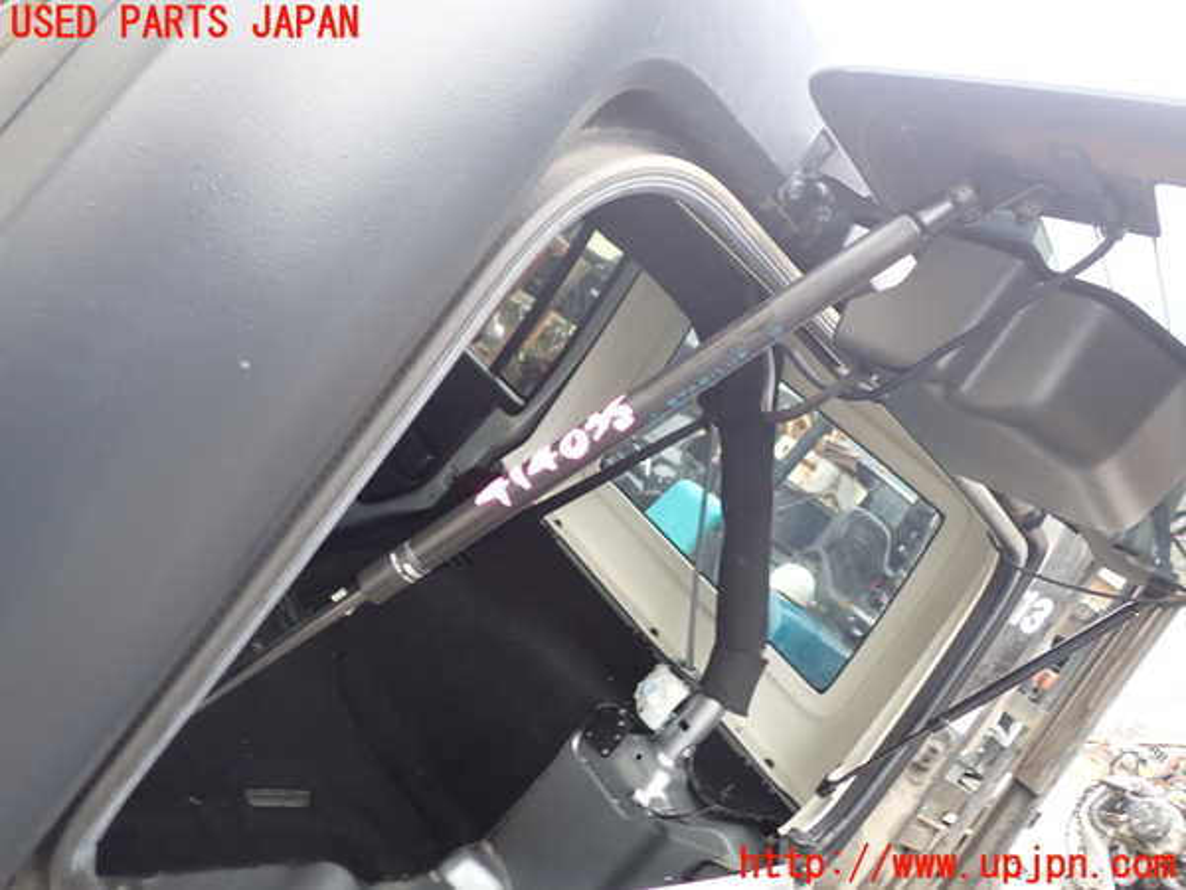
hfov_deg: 60.0
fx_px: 1028
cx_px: 593
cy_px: 445
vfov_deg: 46.8
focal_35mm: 30
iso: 200
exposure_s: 1/40
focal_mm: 5.4
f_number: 2.3
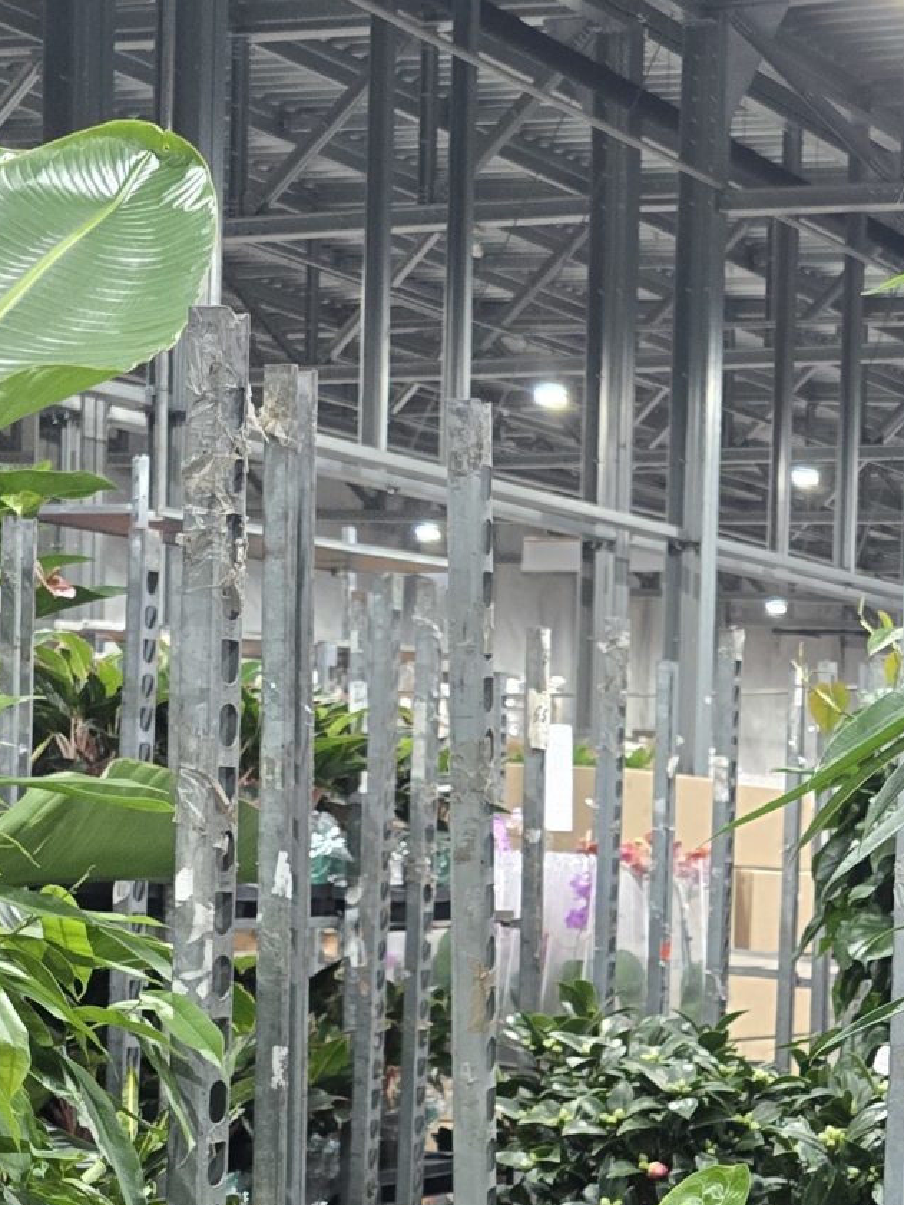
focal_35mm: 70
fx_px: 2437
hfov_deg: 19.1
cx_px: 1246
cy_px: 974
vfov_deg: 27.2
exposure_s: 1/100
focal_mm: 6.3
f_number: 1.7
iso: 640
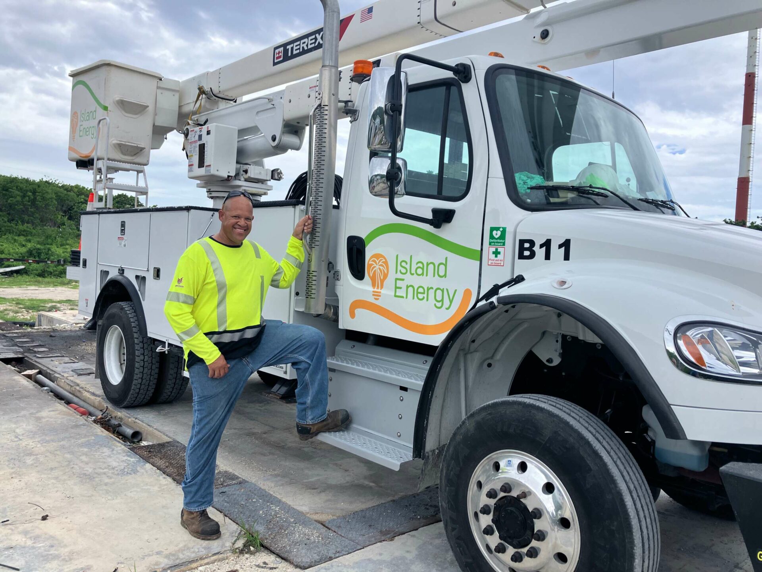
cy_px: 286
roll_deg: -4.1
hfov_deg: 63.4
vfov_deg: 49.7
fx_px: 616
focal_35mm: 28
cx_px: 381
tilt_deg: -1.5
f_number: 1.8
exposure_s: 1/917
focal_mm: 3.99
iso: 32
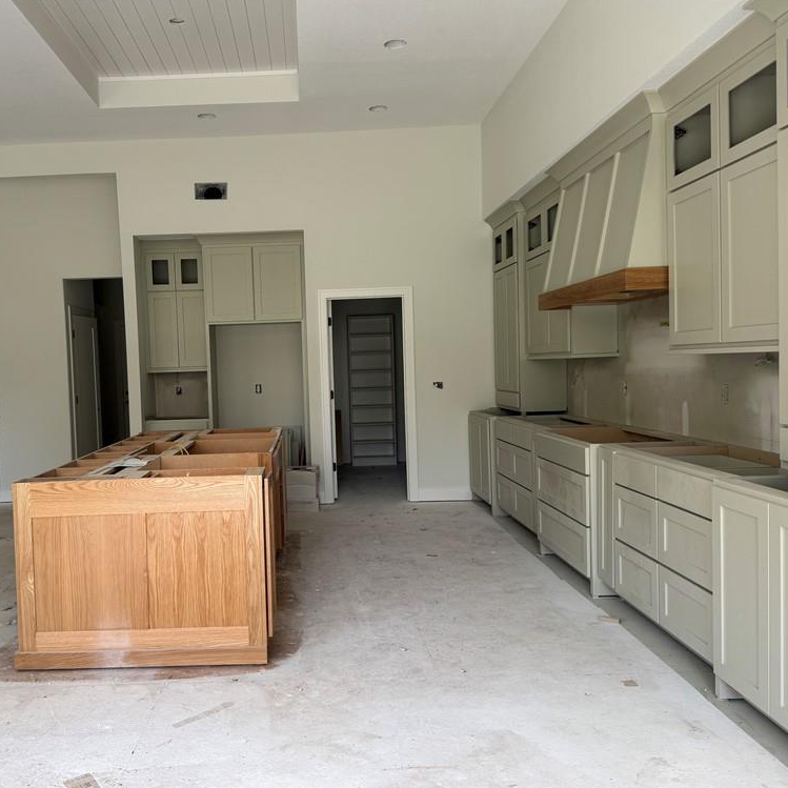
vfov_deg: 55.6
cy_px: 399
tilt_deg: -2.6
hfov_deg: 54.9
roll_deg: +2.0
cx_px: 290
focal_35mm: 29
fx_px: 747
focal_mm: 6.76
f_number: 1.78
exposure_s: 1/148
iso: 64
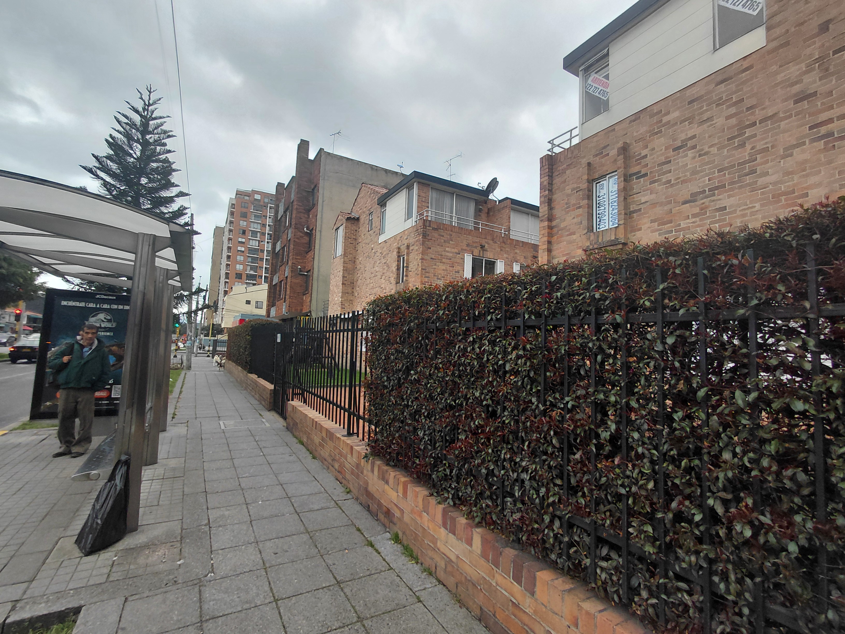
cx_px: 422
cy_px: 317
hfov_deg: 94.5
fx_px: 391
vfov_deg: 78.1
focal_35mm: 16
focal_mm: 1.64
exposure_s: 1/550
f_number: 2.2
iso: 40
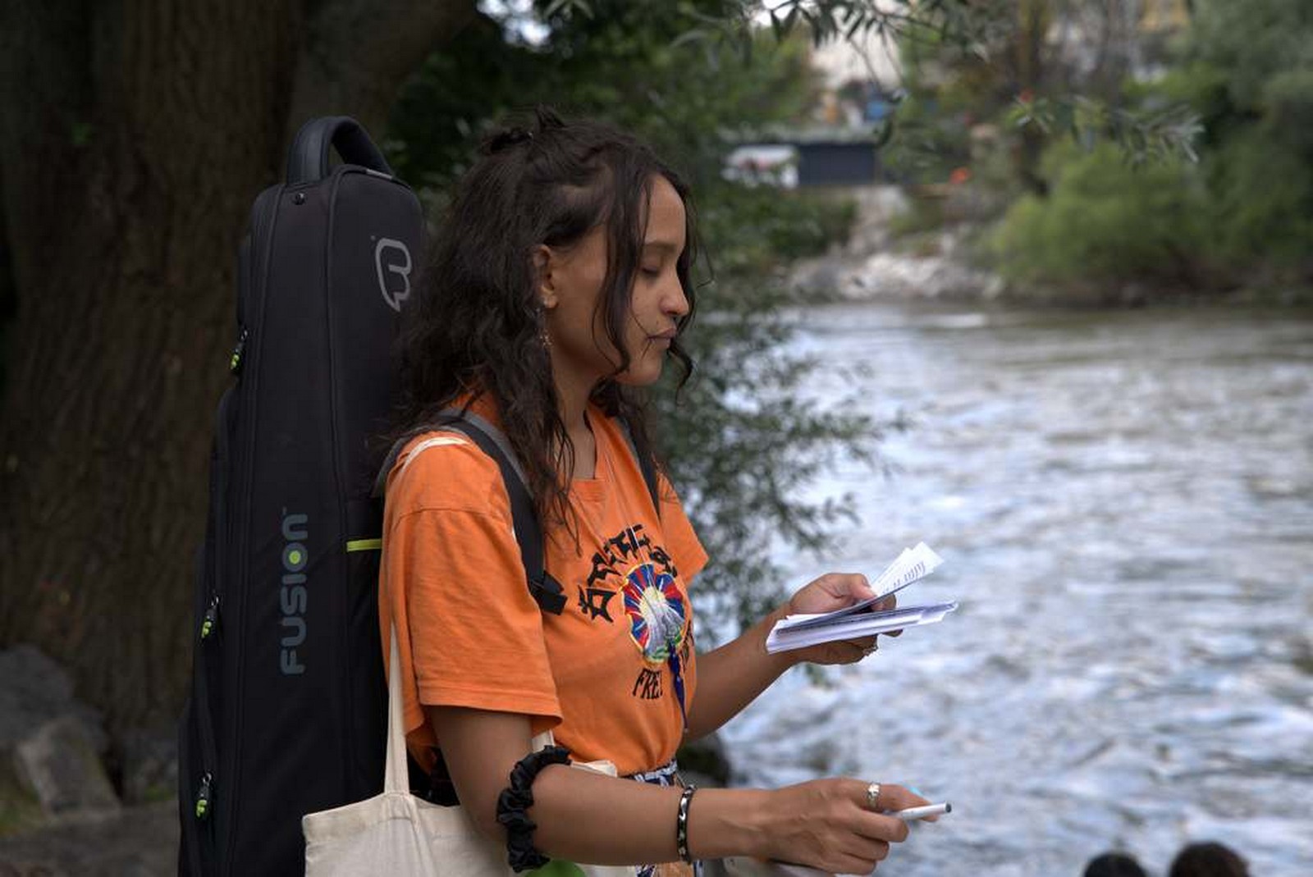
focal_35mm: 70
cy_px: 438
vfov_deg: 19.5
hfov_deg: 28.8
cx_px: 656
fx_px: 2555
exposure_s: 1/125
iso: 500
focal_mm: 70
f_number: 5
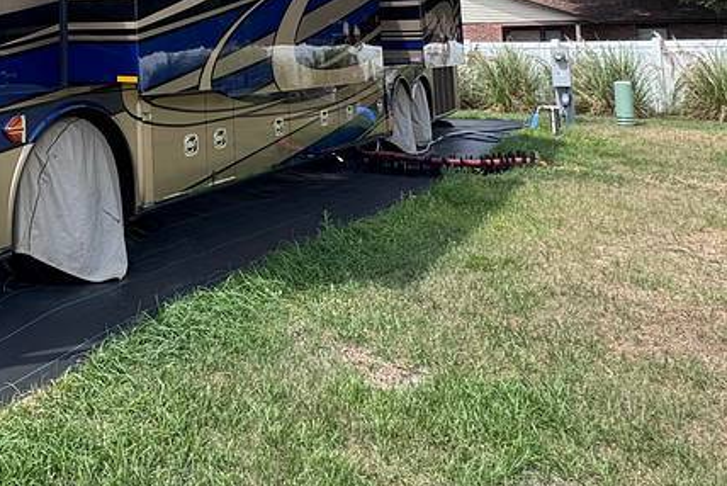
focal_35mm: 34
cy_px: -5
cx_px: 29
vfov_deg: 35.1
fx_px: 687
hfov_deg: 47.9
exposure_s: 1/812
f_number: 2.2
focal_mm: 2.22
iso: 40
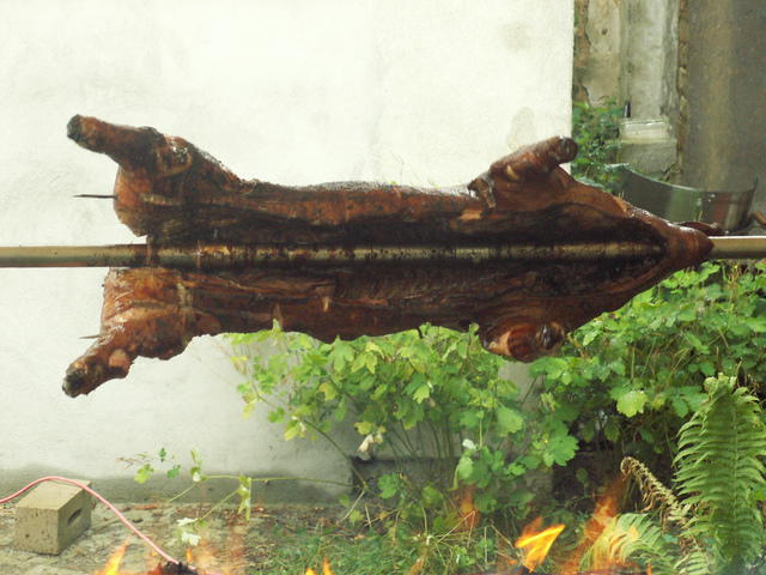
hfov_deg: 18.4
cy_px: 288
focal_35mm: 107
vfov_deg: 13.8
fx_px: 2368
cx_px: 383
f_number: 3.5
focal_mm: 17.43
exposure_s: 1/40
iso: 125
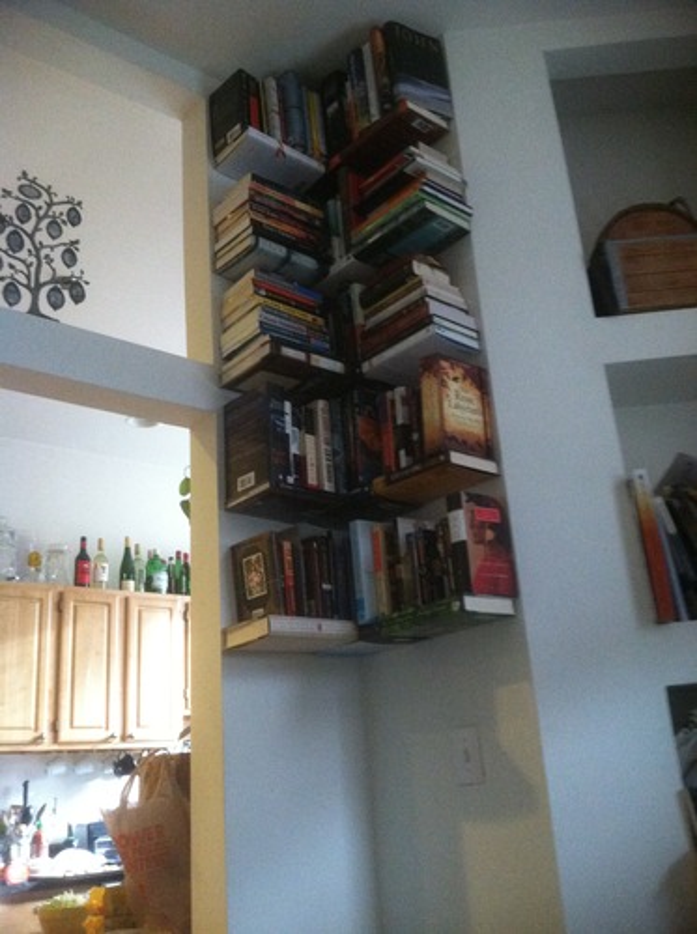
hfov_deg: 40.6
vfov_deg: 52.7
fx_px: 943
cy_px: 467
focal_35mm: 35
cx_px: 348
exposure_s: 1/15
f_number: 2.8
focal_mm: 3.85
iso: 500
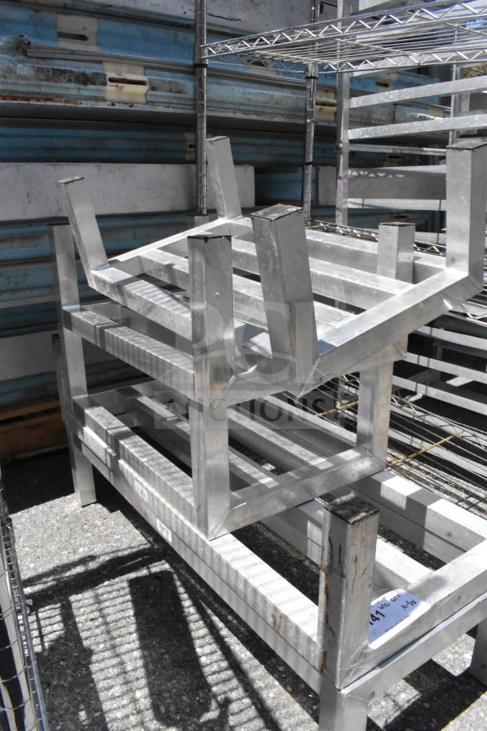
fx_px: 548
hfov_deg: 47.9
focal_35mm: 27
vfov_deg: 67.4
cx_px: 244
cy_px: 366
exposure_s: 1/2000
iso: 6400
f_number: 22
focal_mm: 18
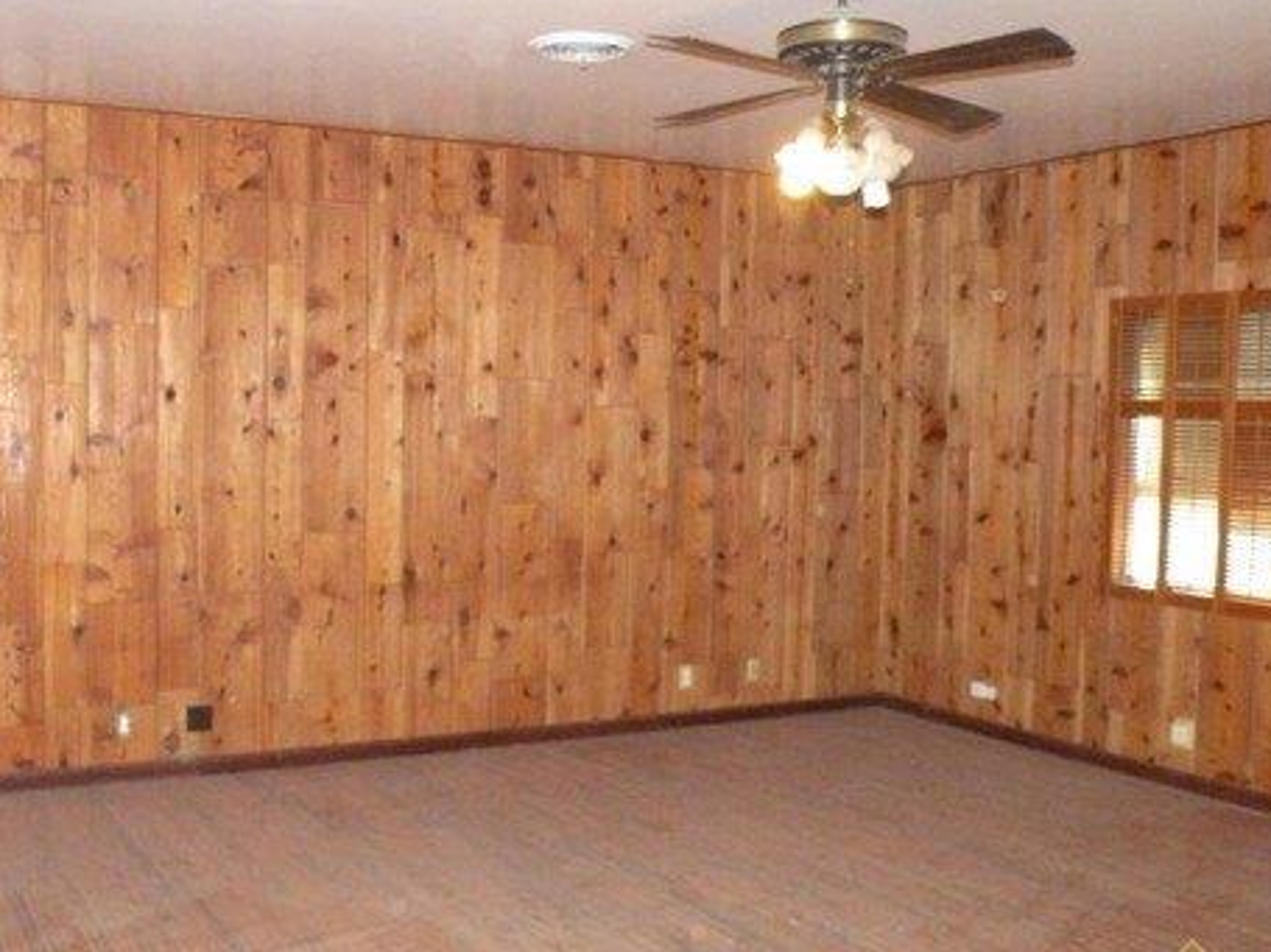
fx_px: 1395
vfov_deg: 37.7
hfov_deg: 48.6
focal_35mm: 38
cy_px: 511
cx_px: 486
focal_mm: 4.7
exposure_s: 1/60
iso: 477
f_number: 2.8
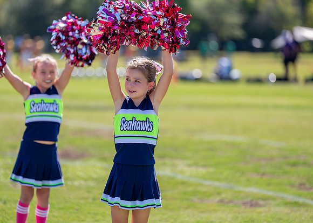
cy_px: 106
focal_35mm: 207
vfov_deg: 7.0
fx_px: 1837
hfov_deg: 9.7
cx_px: 138
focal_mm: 182
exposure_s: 1/2000
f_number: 2.8
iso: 200
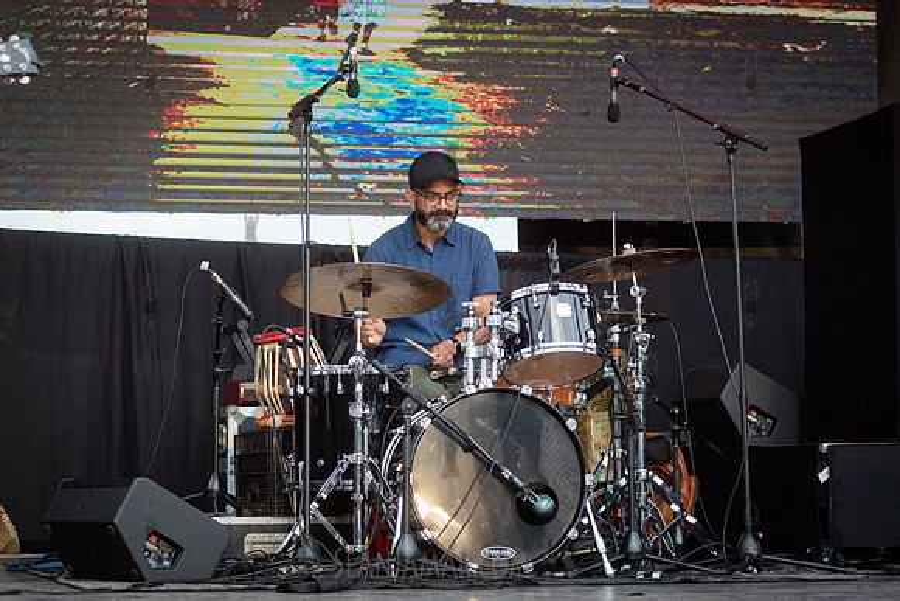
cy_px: 249
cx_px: 429
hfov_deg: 21.3
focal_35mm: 96
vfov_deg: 14.3
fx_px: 2391
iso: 2000
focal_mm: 80
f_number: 4.5
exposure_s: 1/1250
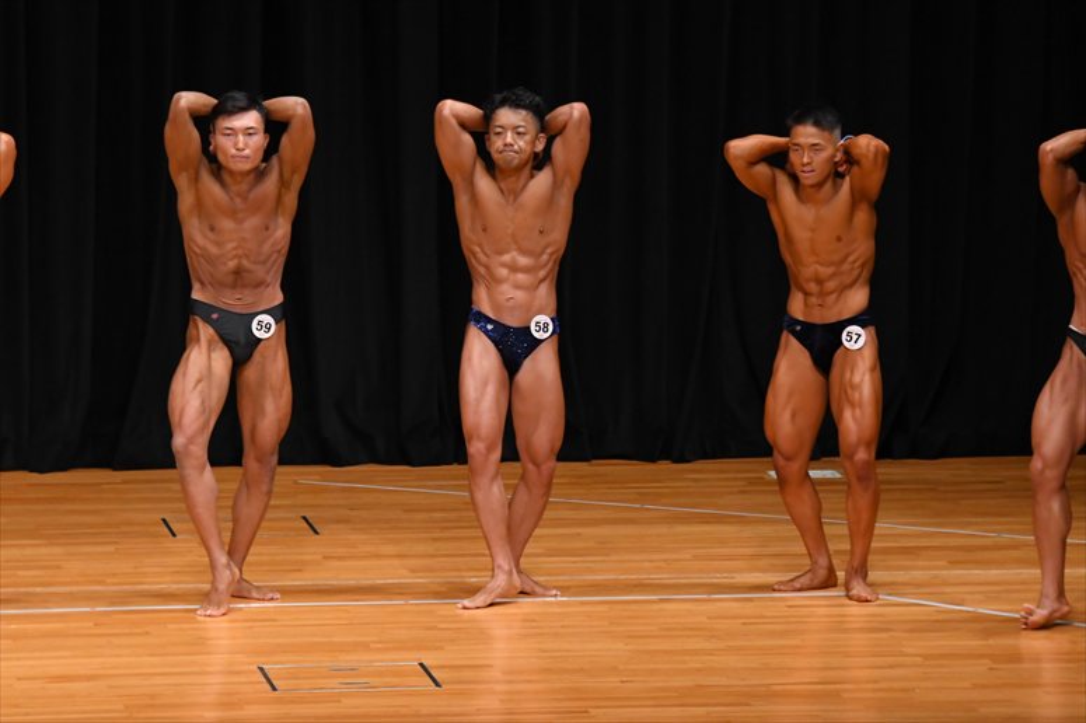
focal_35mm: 240
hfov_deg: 8.6
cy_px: 362
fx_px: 7237
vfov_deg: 5.7
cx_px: 543
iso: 3200
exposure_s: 1/400
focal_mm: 160
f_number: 5.6
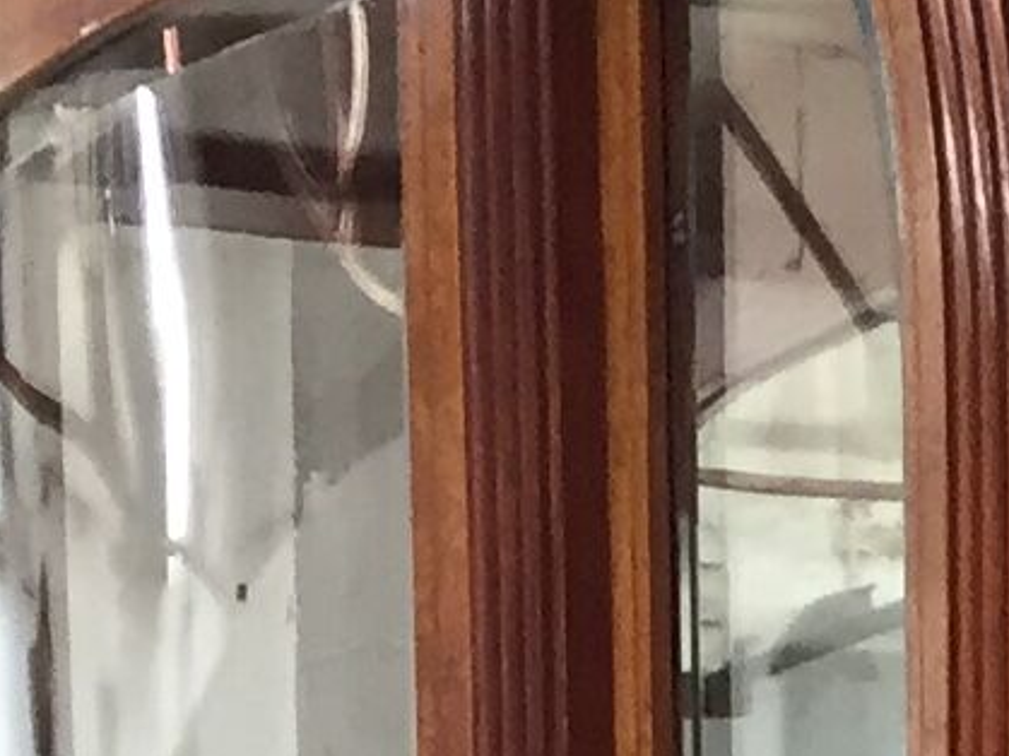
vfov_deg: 5.6
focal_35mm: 226
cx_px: 1132
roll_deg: -1.1
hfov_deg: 8.7
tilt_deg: -12.1
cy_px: 3118
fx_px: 6586
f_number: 2.2
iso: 100
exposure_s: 1/33
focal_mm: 4.15
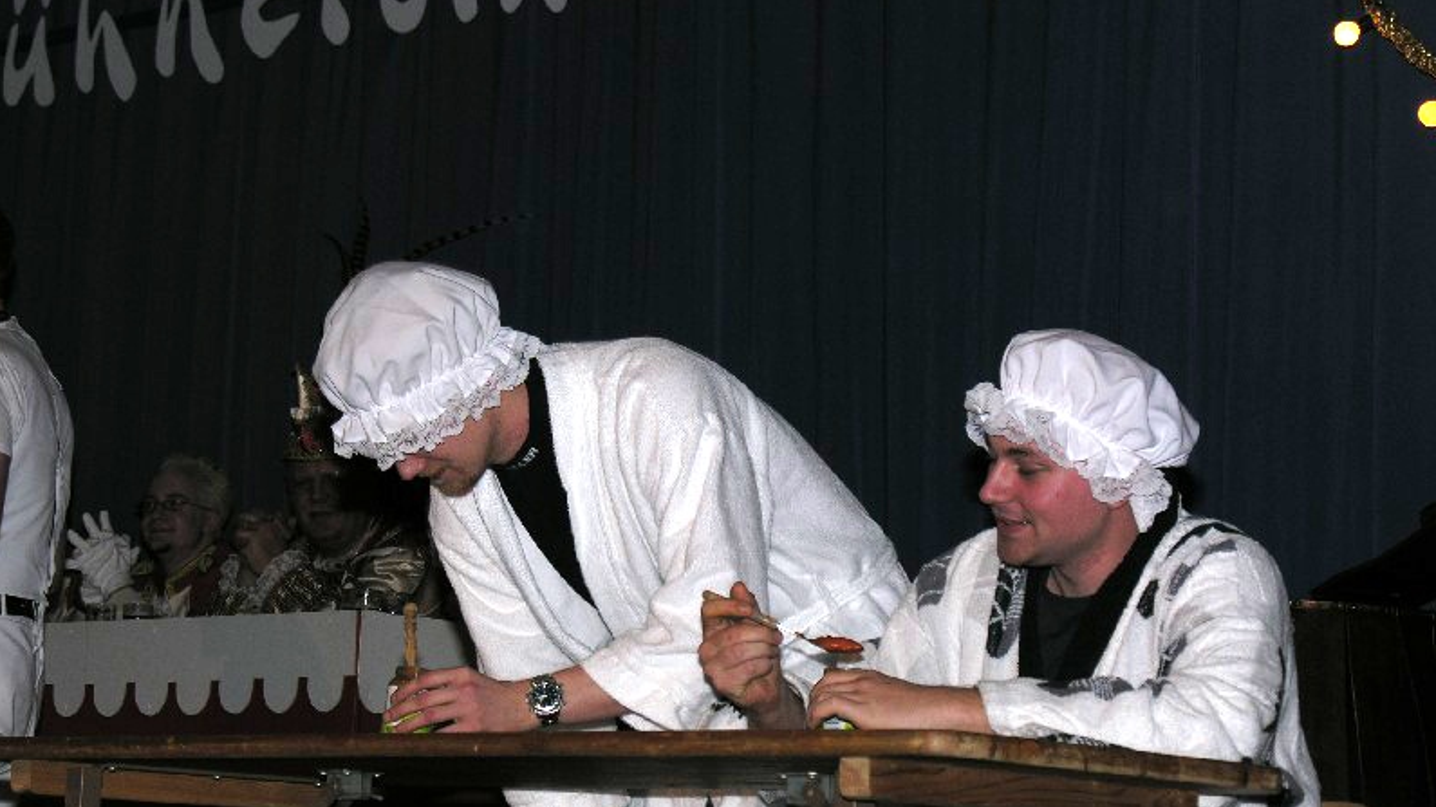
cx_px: 717
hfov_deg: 18.8
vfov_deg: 10.6
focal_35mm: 114
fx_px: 4340
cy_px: 406
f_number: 4.2
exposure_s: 1/120
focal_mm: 26.5
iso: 50
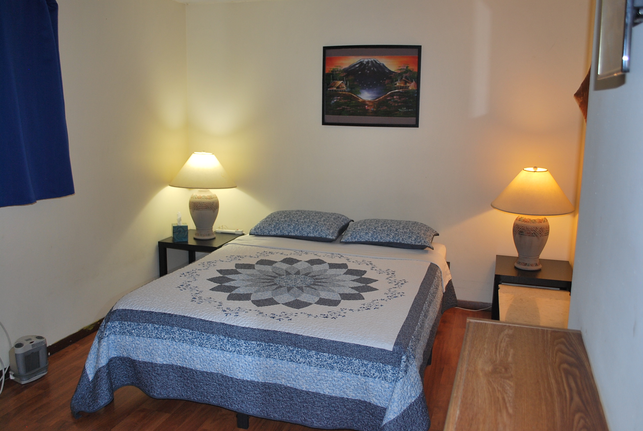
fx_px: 590
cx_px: 322
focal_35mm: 33
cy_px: 216
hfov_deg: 57.2
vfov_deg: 40.1
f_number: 4
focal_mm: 22
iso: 200
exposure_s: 1/60
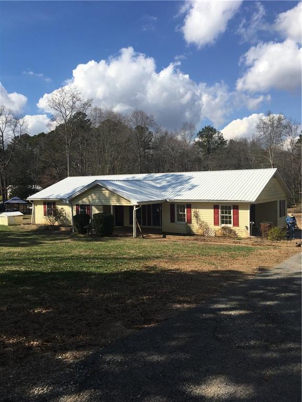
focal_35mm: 29
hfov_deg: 48.2
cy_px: 201
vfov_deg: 61.7
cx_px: 151
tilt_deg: -2.3
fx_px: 337
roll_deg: +0.8
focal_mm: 4.15
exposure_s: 1/2137
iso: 25
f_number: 2.2
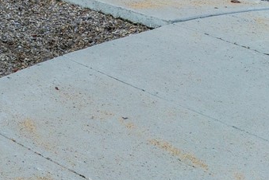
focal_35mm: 85
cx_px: -230
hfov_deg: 18.3
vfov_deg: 13.6
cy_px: -188
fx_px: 635
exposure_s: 1/200
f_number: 8
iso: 125
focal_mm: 17
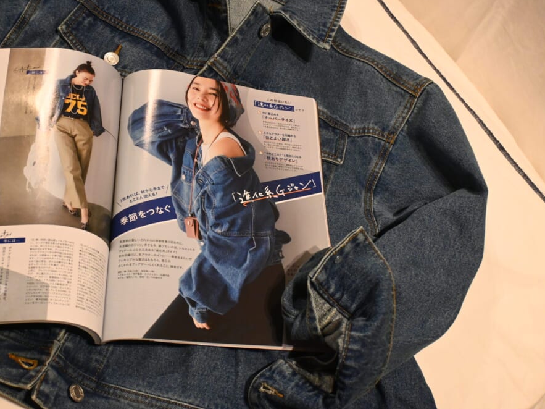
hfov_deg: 38.9
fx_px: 771
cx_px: 239
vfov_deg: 29.7
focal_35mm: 49
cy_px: 204
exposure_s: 1/125
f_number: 4.8
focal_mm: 30
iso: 3200
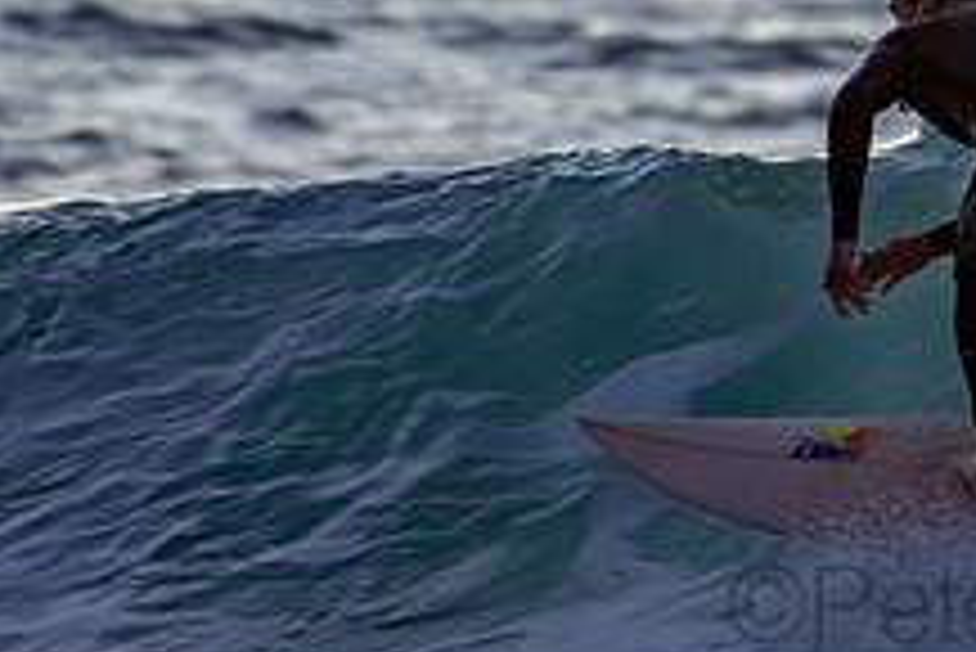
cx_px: 1075
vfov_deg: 0.7
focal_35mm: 2045
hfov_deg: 1.0
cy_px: -142
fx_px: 55477
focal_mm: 500
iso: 800
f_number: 5.6
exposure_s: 1/250
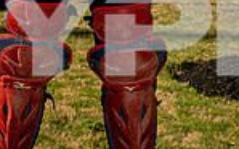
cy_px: -85
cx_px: 90
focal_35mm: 123
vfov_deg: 10.2
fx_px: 801
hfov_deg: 17.0
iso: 125
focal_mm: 40
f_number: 10
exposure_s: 1/250
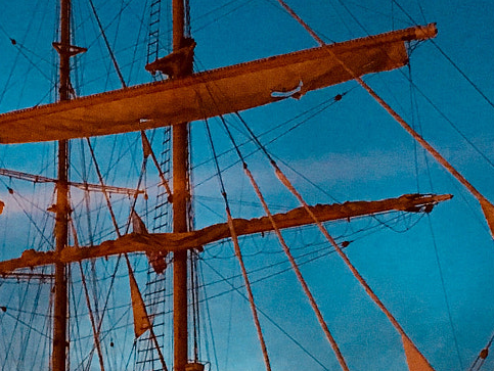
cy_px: 341
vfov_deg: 15.2
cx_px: 131
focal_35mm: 96
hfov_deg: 20.3
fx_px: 1371
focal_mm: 4.15
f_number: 2.2
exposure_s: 1/17
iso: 500
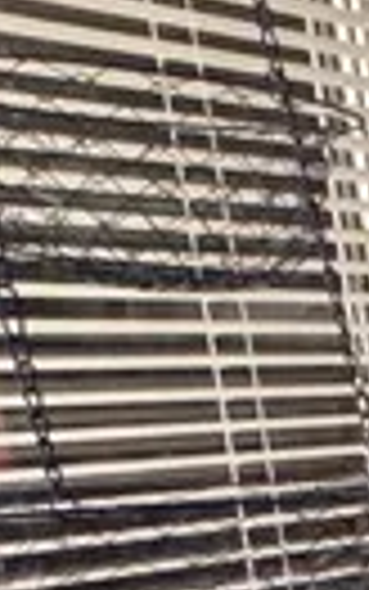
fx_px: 1864
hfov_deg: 6.2
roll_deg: -1.0
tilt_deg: -11.8
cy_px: 694
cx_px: 1881
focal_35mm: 116
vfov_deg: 17.2
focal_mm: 2.22
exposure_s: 1/120
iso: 250
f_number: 2.2
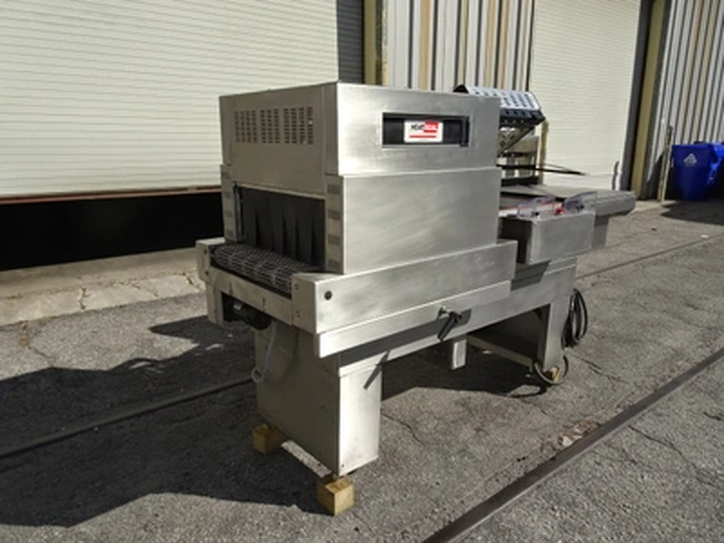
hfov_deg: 71.6
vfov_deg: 56.8
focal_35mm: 24
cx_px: 362
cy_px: 272
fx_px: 502
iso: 80
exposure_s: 1/1600
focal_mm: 4.1
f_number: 3.5
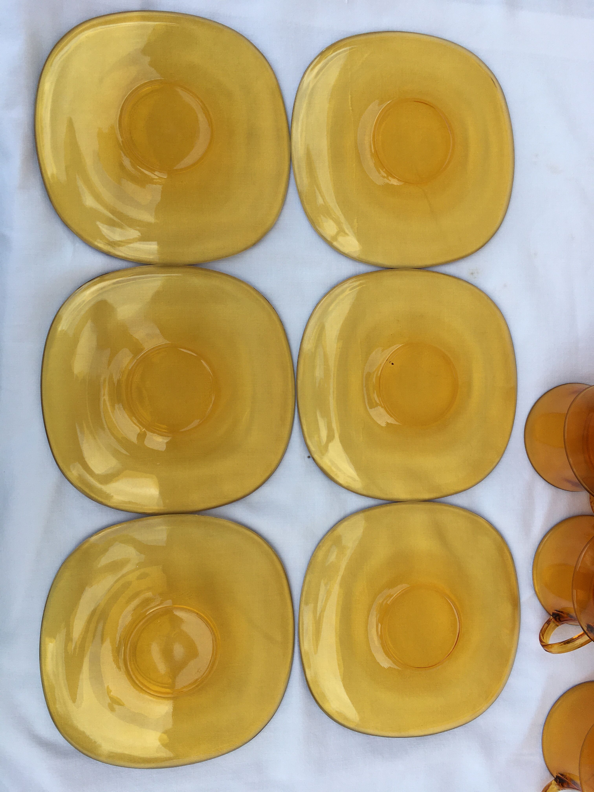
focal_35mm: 29
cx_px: 297
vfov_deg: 61.7
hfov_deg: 48.2
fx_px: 664
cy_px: 396
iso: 25
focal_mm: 4.15
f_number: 2.2
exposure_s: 1/553
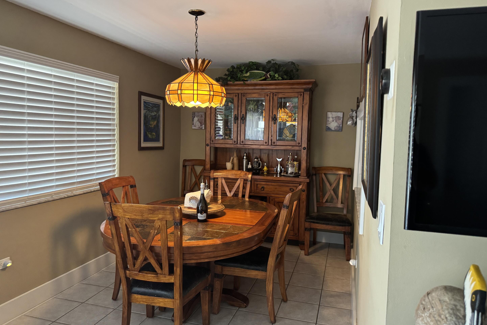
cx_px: 237
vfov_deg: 49.5
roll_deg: -1.3
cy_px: 155
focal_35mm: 26
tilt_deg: -1.0
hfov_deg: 69.4
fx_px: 352
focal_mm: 6.76
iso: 400
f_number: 1.78
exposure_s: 1/60
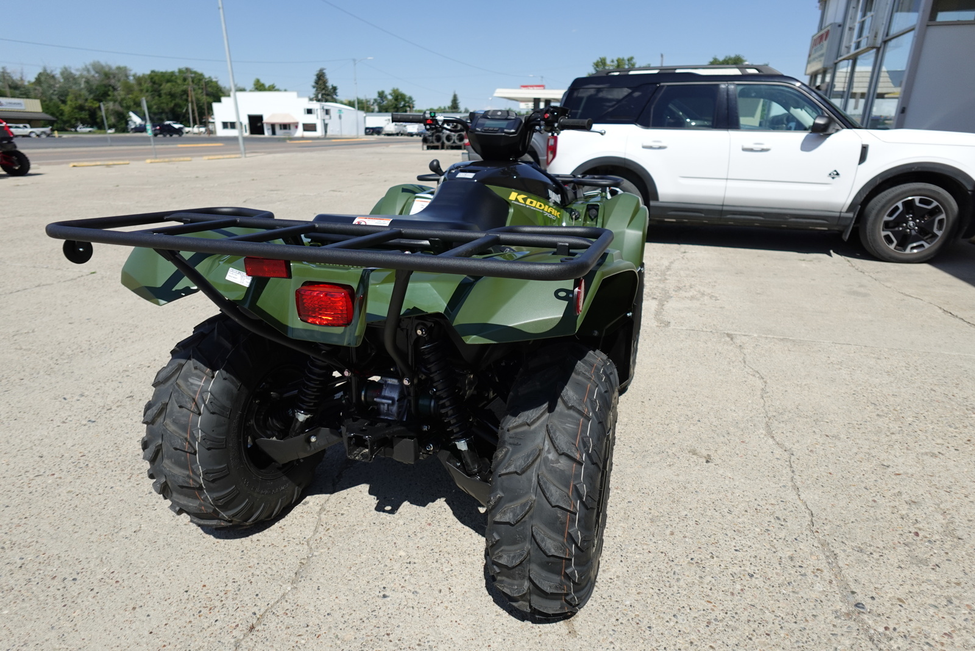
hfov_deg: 84.0
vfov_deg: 61.9
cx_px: 488
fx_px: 542
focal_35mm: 20
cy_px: 326
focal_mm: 7.6
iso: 125
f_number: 2
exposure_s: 1/4000
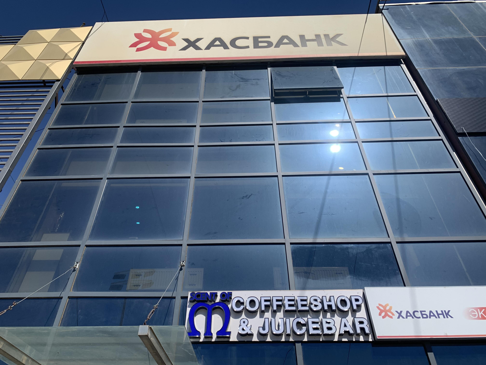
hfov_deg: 67.3
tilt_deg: +43.6
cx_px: 243
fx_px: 365
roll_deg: -1.3
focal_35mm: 26
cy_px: 182
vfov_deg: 53.1
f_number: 1.8
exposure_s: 1/4274
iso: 25
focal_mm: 4.25
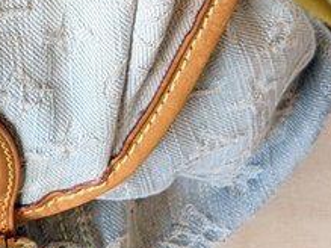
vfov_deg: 6.6
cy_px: -103
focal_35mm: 221
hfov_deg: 8.4
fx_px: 2112
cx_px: -396
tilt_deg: -68.9
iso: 50
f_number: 1.78
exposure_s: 1/50
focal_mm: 6.76
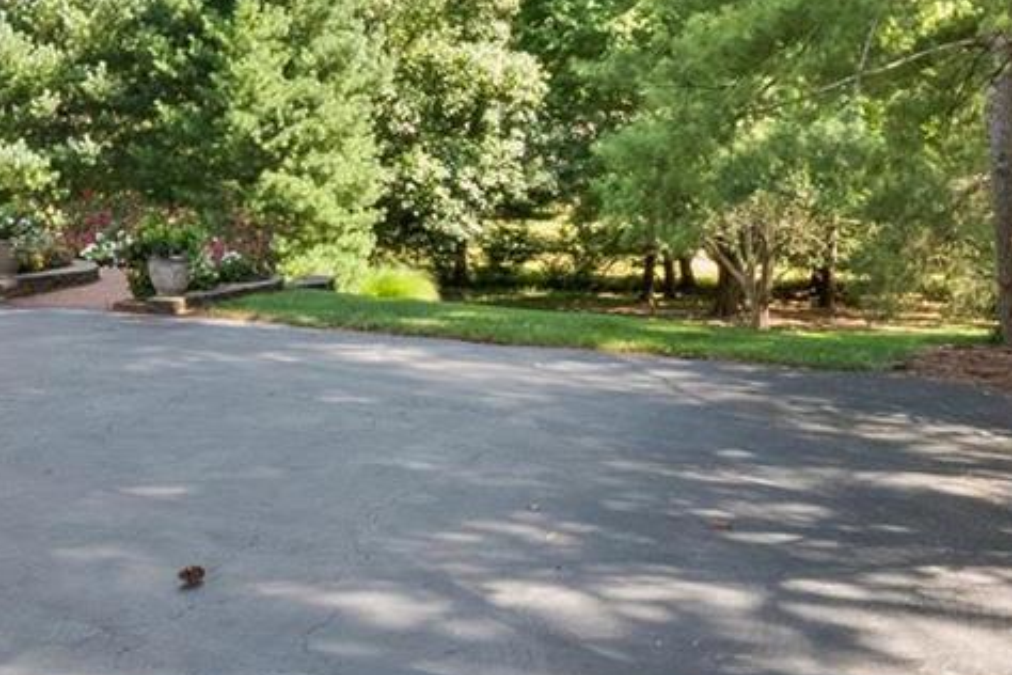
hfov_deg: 34.6
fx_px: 1518
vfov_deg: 24.8
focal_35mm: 54
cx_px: 85
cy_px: 167
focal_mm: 8
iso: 400
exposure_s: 1/100
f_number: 9
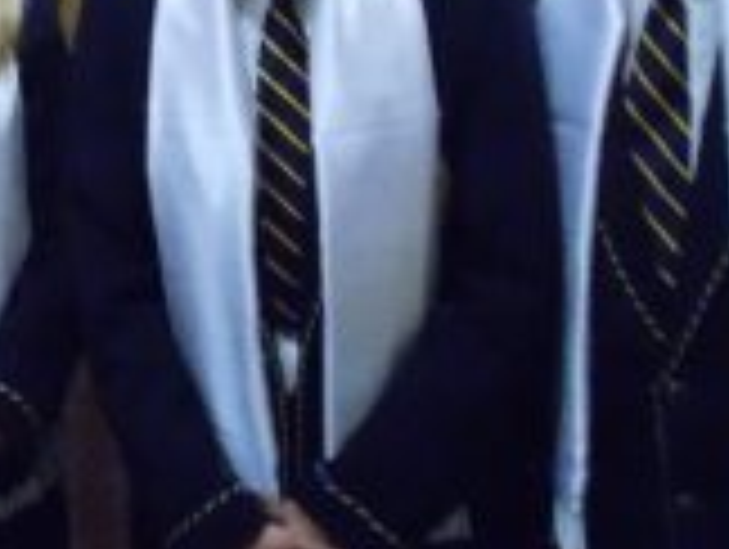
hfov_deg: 25.2
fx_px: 1561
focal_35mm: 74
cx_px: 22
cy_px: 36
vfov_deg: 19.5
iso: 1600
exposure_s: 1/20
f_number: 3.3
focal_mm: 5.3
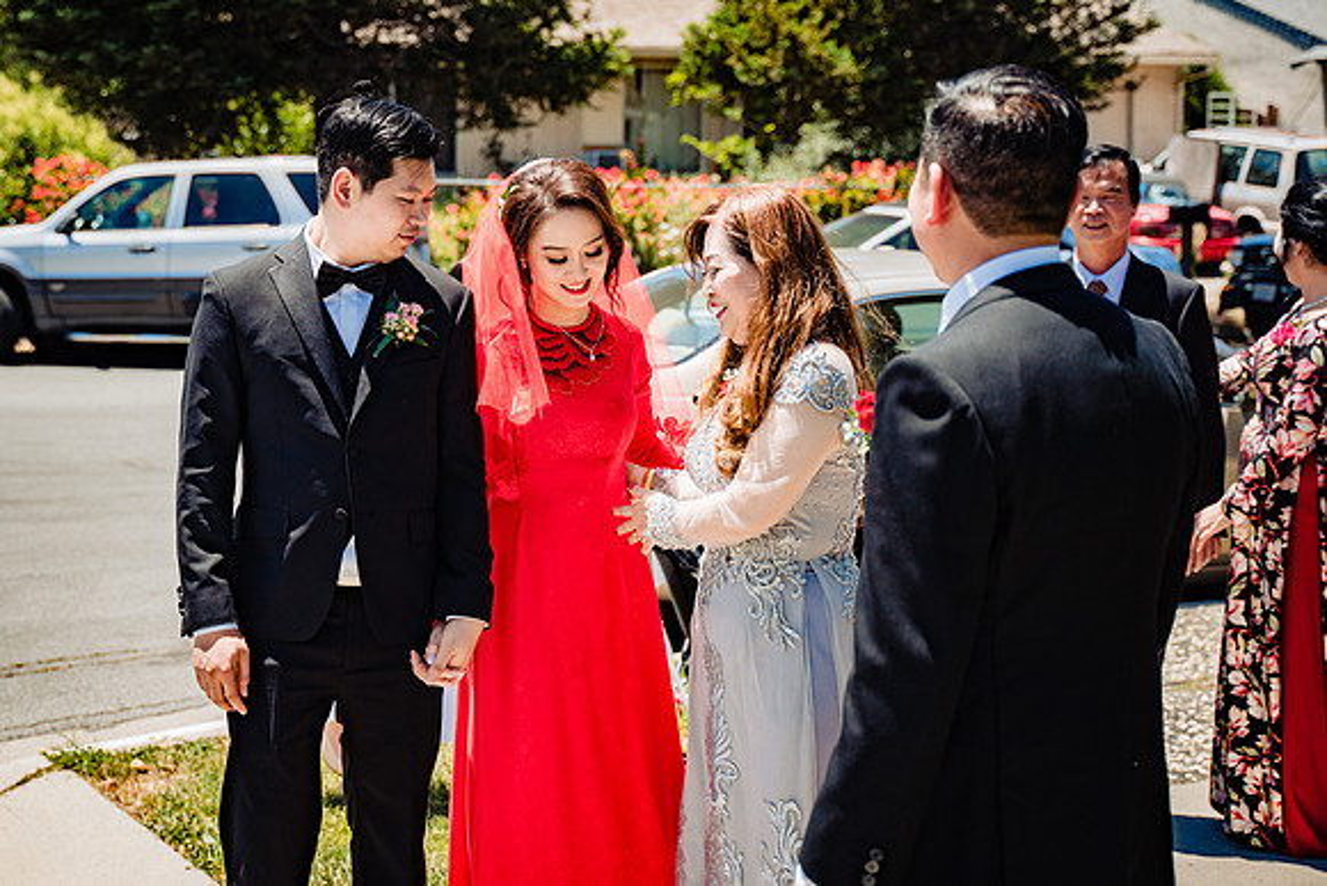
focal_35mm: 59
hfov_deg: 33.7
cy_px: 420
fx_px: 2185
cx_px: 522
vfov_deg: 22.9
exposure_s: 1/3200
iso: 125
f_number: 3.2
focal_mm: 46
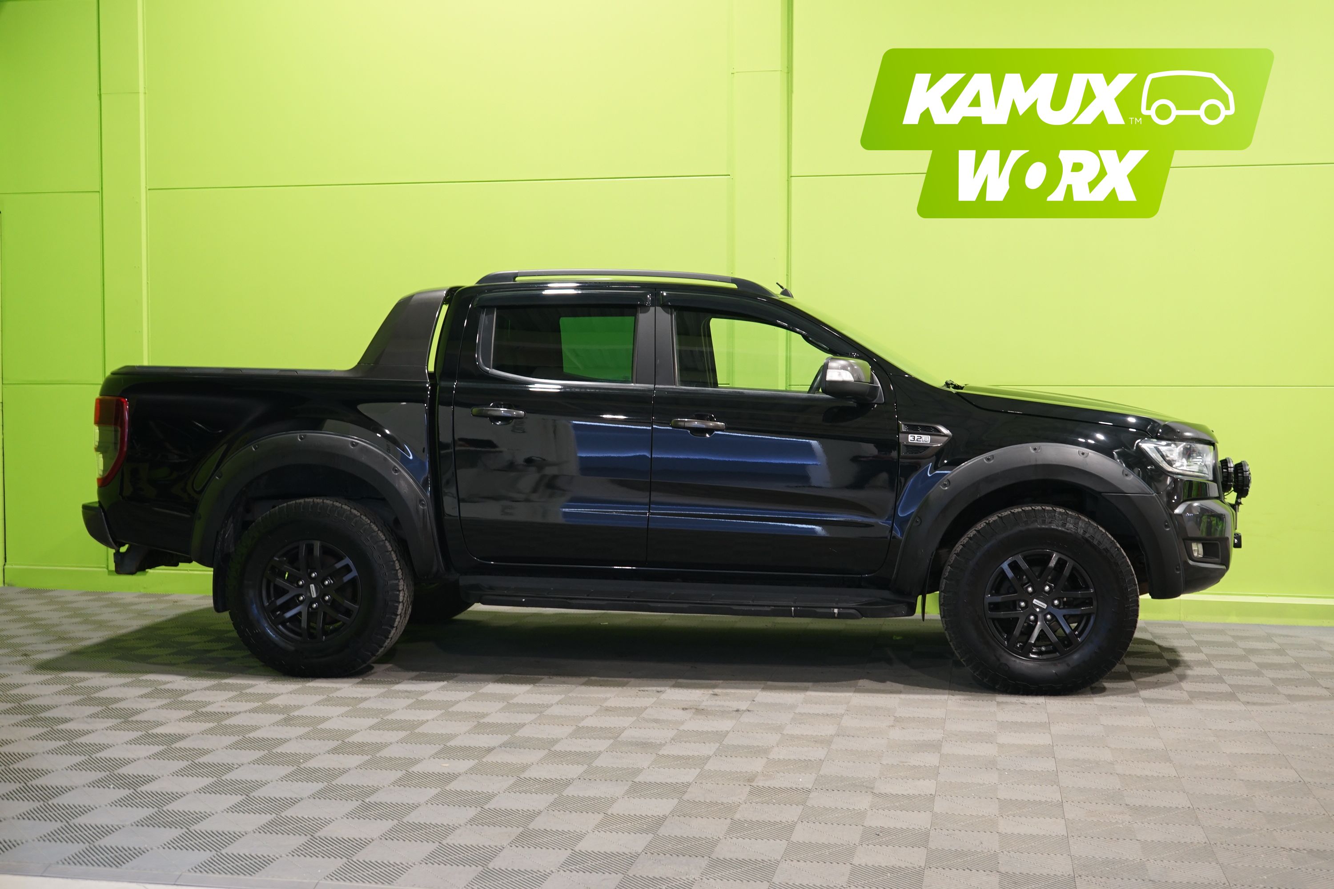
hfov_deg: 47.4
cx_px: 667
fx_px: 1519
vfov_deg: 32.6
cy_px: 444
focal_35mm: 41
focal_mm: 41
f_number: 7.1
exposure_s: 1/10
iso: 640
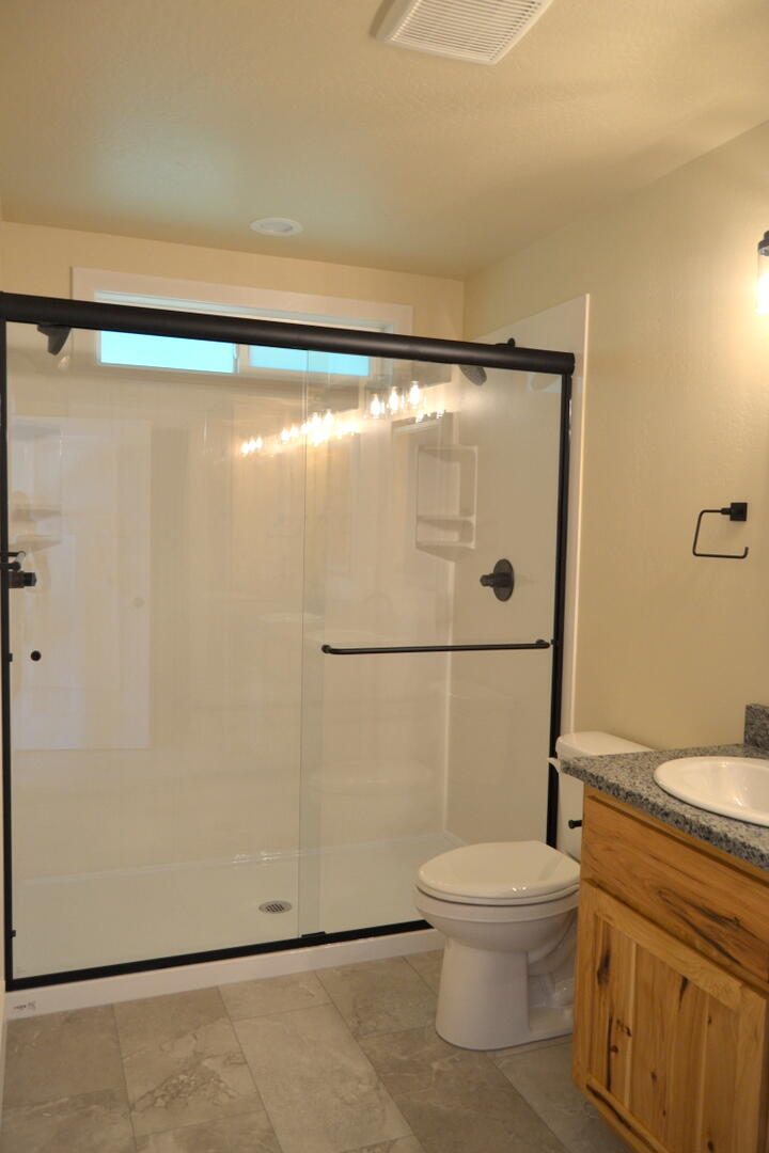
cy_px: 576
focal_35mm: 27
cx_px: 384
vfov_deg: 67.4
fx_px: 865
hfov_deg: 47.9
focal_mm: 18
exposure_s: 1/60
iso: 400
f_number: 4
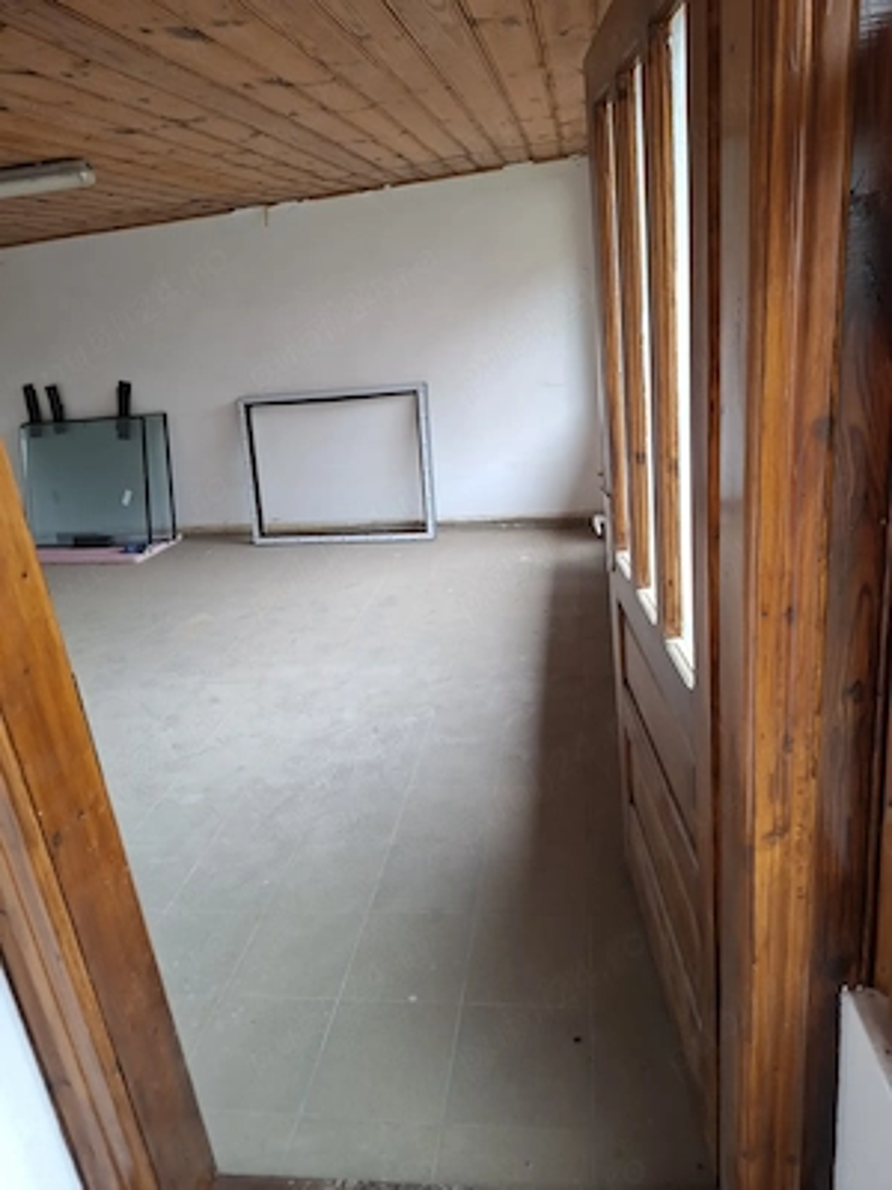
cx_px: 446
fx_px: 790
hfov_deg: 58.9
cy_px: 595
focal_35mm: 23
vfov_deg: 73.9
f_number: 1.8
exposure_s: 1/100
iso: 100
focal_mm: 5.54
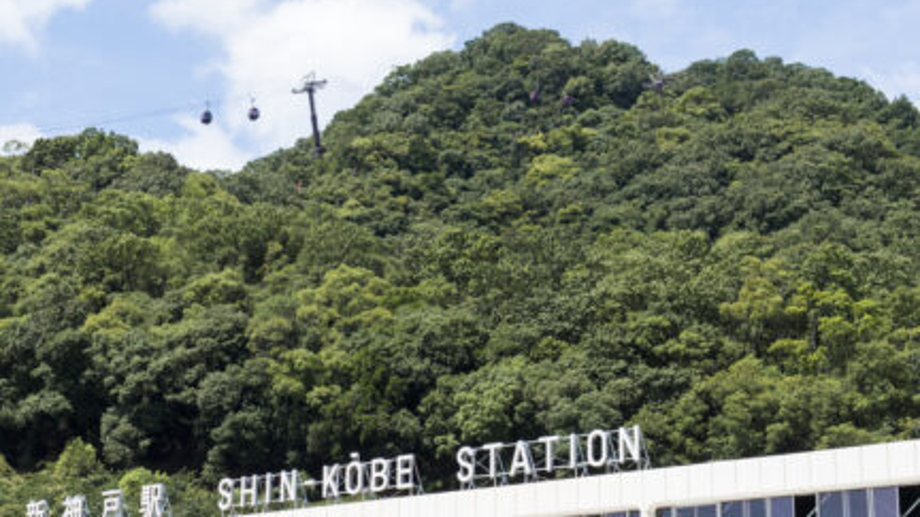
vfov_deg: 15.1
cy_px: 348
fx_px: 1952
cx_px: 366
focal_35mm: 80
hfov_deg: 26.5
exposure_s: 1/640
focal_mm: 55
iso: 1600
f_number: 18
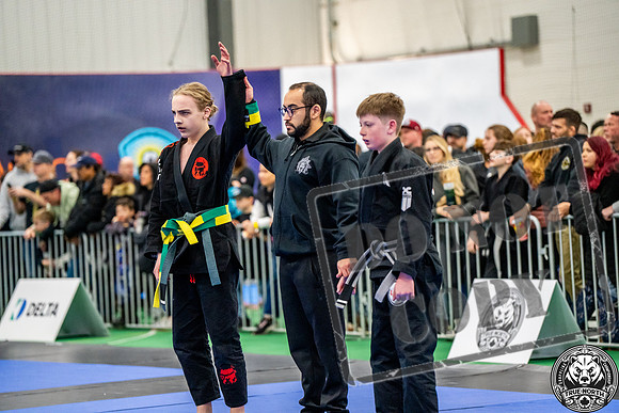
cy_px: 206
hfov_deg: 14.2
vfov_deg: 9.5
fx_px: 2476
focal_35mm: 144
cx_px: 310
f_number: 2.8
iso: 5000
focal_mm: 144
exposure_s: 1/500
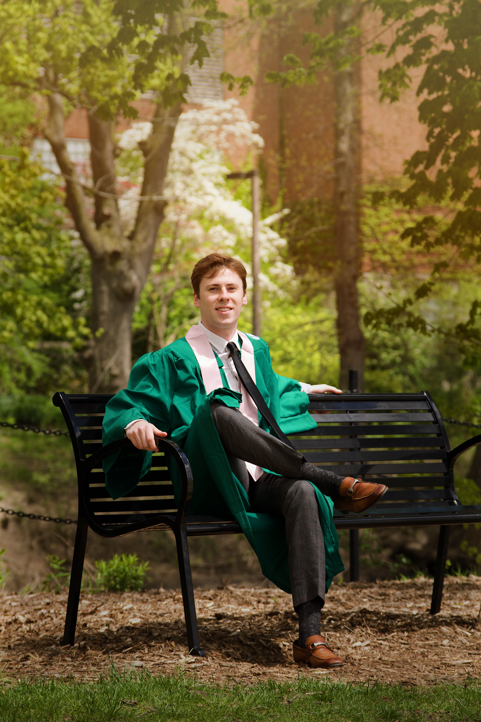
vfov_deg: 14.0
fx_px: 2946
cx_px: 240
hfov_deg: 9.3
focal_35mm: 147
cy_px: 361
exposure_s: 1/500
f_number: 5.6
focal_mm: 98
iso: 220
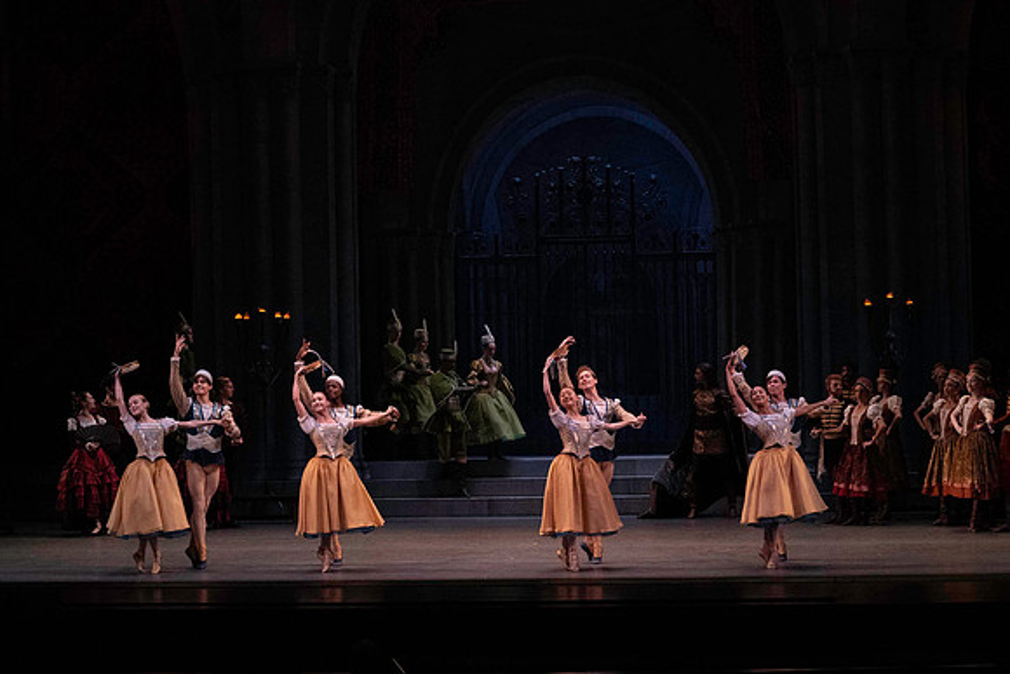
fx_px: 2497
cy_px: 337
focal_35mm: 89
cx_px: 505
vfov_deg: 15.4
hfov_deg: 22.9
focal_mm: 89
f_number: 7.1
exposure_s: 1/400
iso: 12800
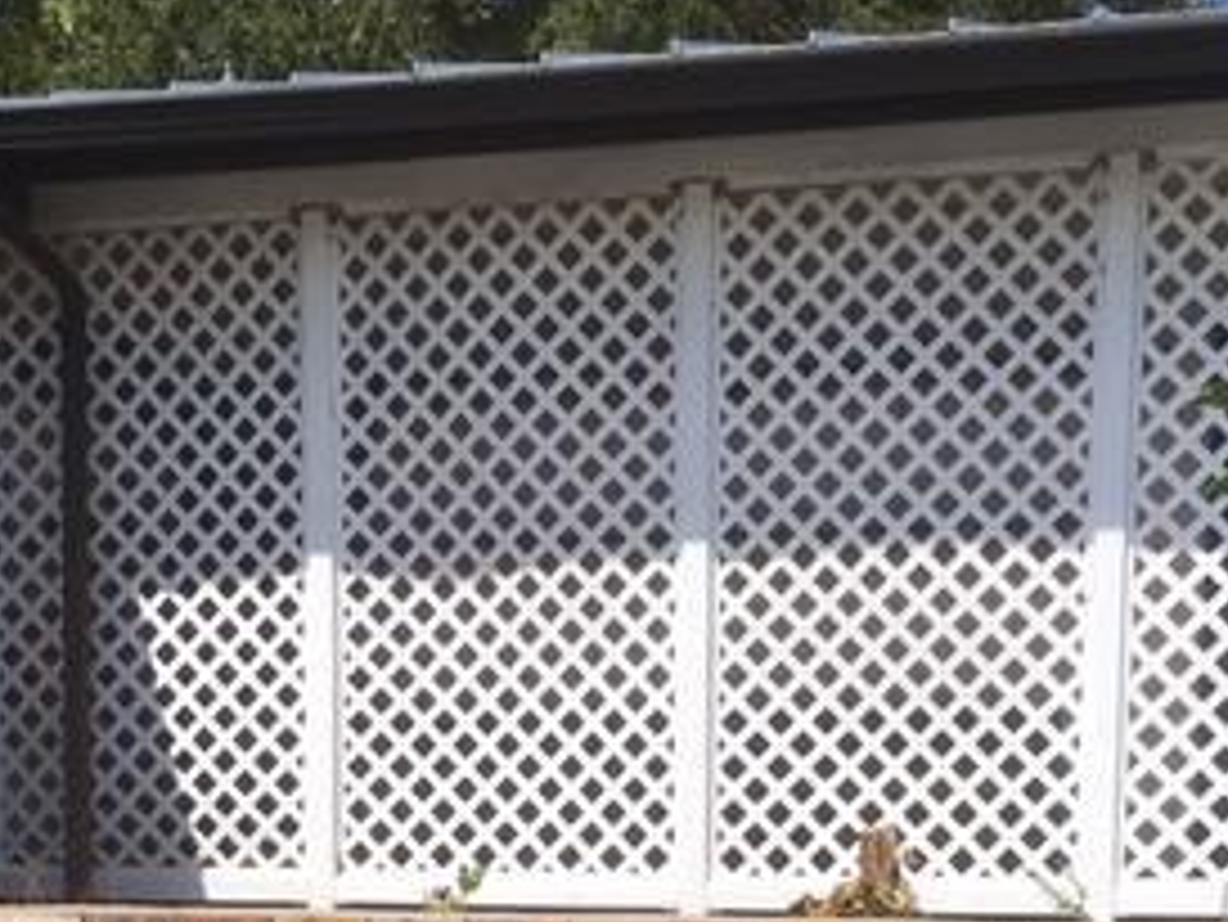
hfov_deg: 28.5
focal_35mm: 68
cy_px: 1061
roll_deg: -0.1
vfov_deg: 20.4
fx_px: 2413
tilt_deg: -7.0
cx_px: 481
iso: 25
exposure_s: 1/2653
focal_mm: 4.15
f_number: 2.2
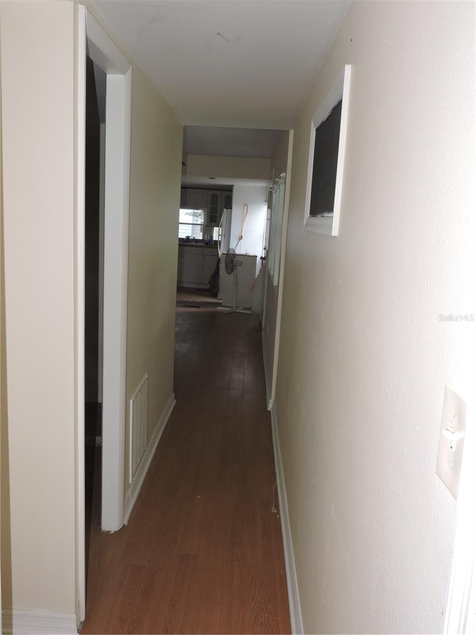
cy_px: 318
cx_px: 238
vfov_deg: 60.0
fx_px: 550
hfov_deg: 46.8
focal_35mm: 30
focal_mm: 5.4
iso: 200
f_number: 3.1
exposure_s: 1/30
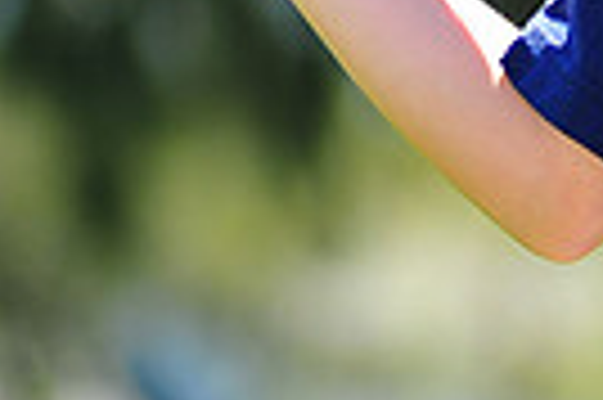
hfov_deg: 2.6
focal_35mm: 779
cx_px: 1084
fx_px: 13032
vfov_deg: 1.8
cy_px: -449
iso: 200
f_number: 5
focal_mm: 180
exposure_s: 1/320
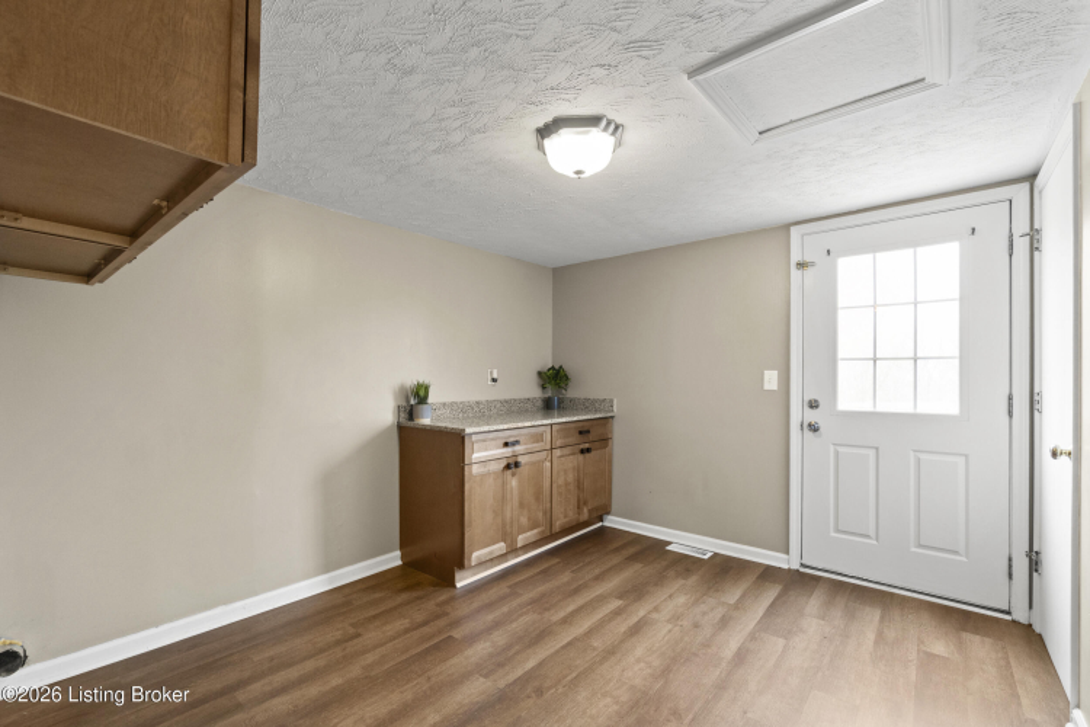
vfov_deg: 77.3
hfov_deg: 100.4
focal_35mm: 15
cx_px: 545
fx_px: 454
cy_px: 364
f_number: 8
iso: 400
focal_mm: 10
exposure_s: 1/2.5
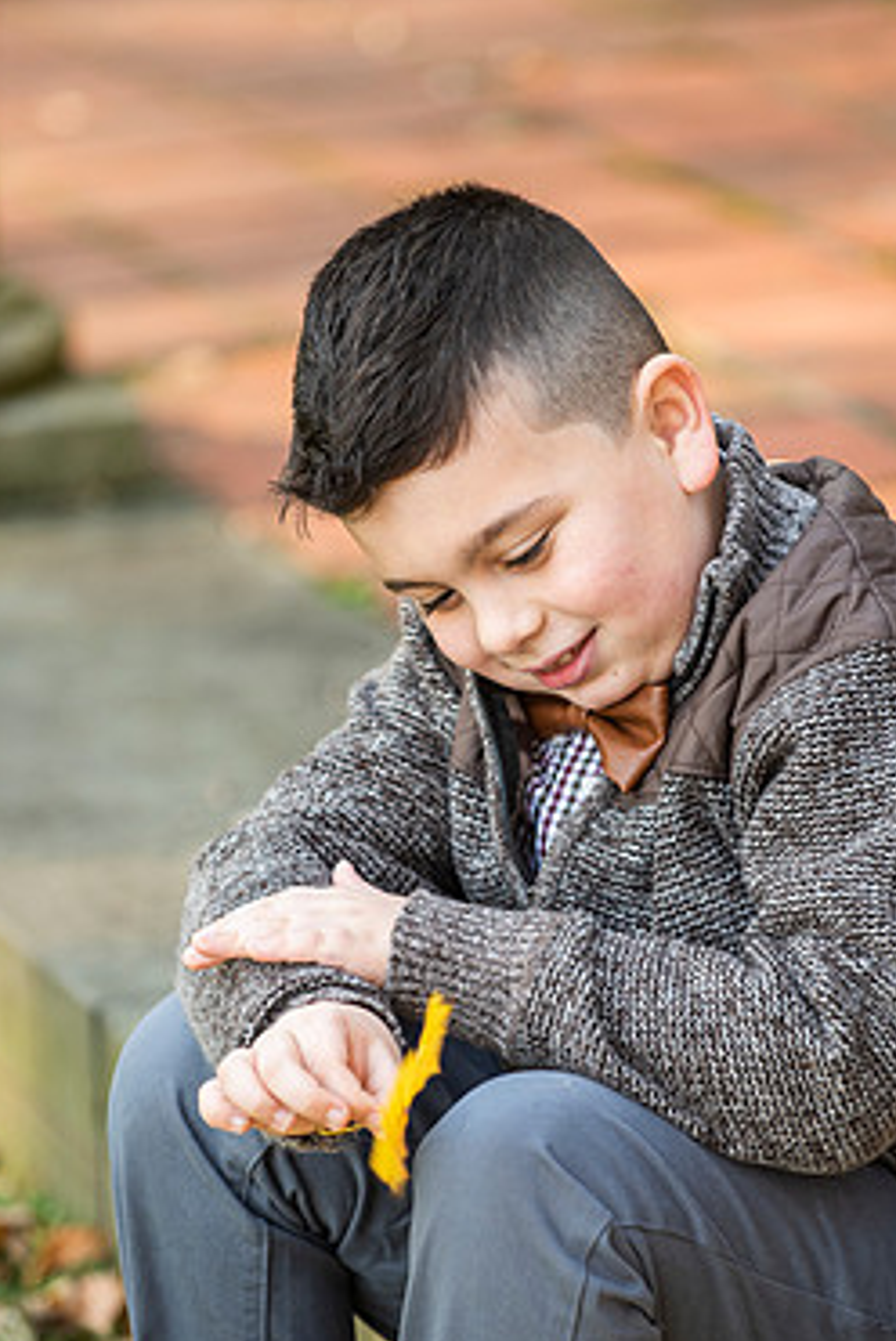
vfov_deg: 10.0
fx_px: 7676
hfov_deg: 6.7
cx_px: 520
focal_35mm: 206
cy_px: 759
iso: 320
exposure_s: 1/200
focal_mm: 170
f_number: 3.5
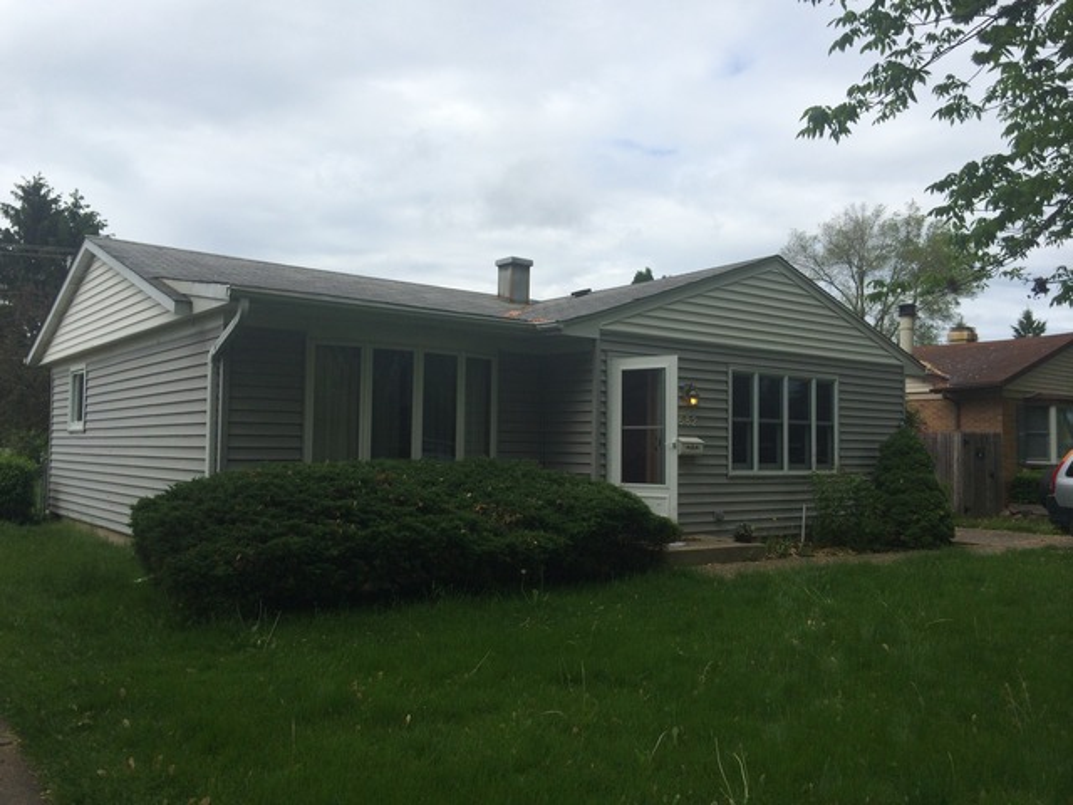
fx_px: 930
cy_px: 402
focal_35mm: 30
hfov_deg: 60.0
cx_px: 536
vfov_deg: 46.8
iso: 32
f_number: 2.2
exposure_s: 1/2415
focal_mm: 4.12
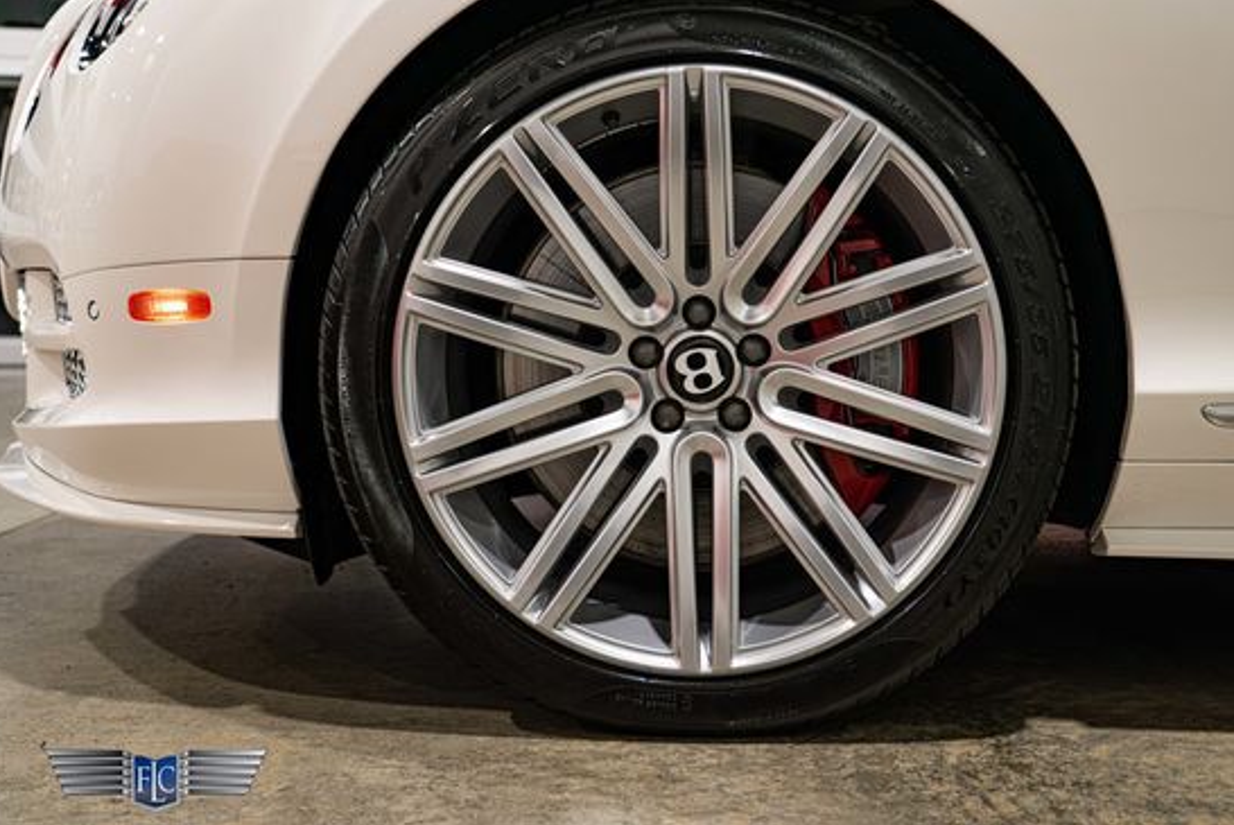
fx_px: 1406
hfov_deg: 47.2
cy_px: 370
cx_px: 712
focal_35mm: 41
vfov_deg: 32.7
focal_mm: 35
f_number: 4
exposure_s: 1/80
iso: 1000
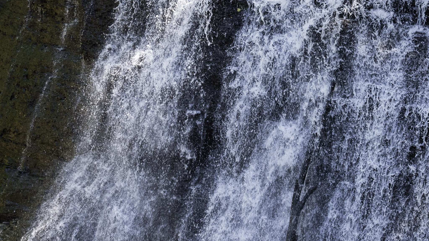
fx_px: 1126
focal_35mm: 99
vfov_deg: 12.2
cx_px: 329
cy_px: 111
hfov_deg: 21.4
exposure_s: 1/250
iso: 800
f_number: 5.6
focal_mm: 32
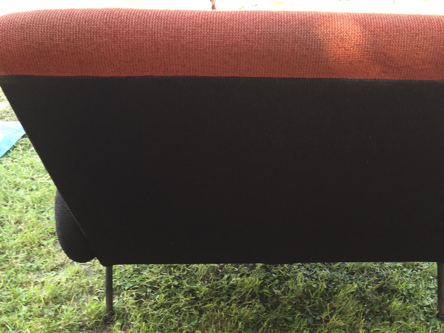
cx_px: 286
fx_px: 526
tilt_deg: -34.5
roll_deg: -0.6
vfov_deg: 35.1
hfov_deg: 45.3
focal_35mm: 41
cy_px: 193
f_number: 2.2
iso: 32
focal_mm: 4.15
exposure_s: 1/50
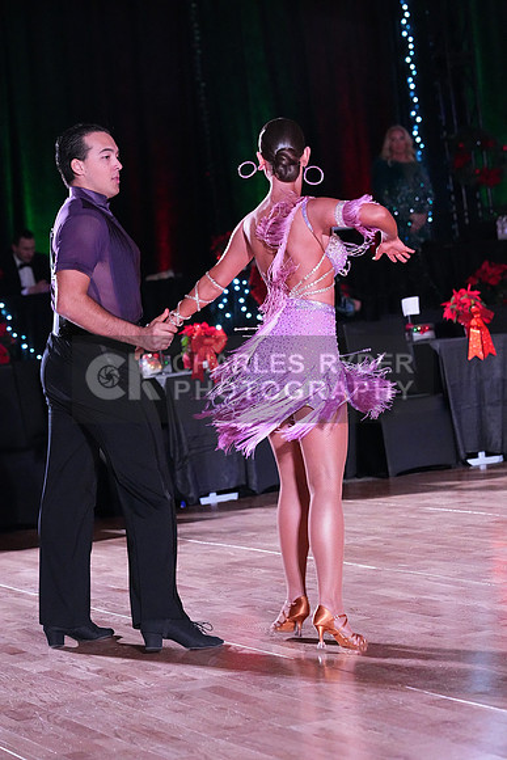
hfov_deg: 10.8
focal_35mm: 127
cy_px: 380
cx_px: 254
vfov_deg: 16.1
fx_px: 2681
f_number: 5.6
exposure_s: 1/400
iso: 12800
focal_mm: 127
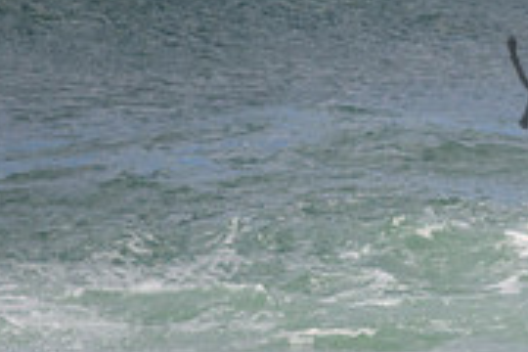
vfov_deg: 0.4
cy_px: 99
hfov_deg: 0.6
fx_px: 52004
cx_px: 805
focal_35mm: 3546
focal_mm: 800
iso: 560
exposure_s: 1/2000
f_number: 11
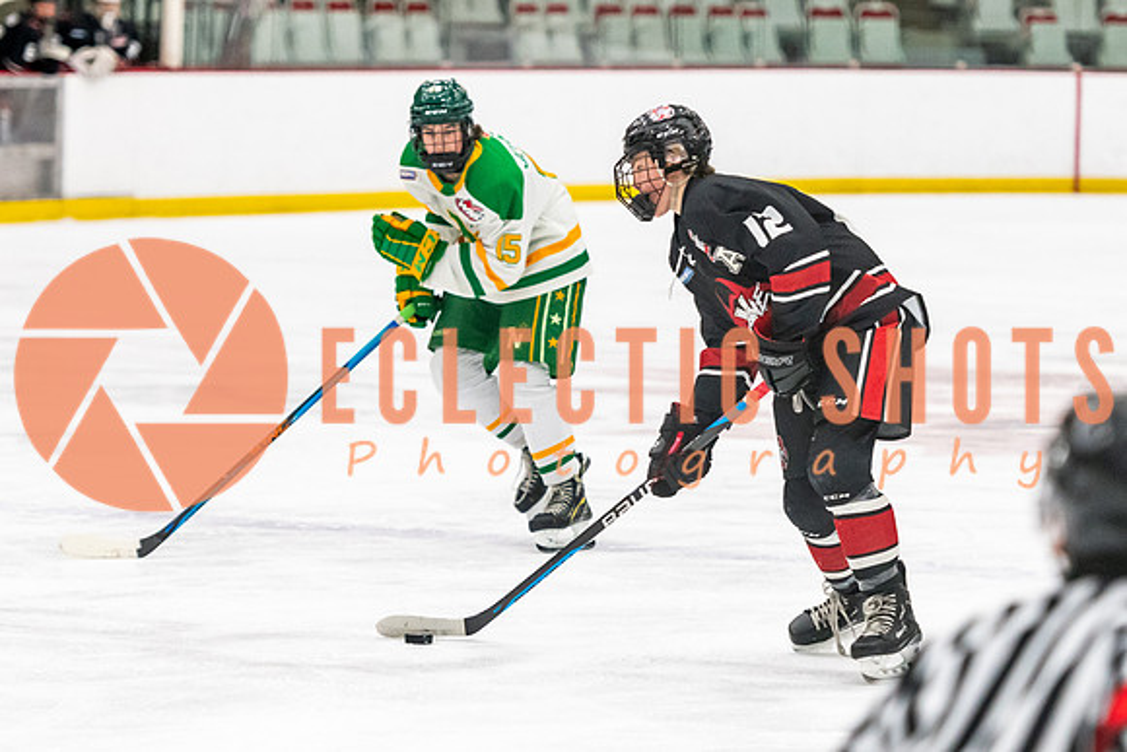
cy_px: 345
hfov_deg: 9.5
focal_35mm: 217
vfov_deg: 6.3
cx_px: 674
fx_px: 6804
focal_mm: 125
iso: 3200
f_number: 2.8
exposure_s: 1/640
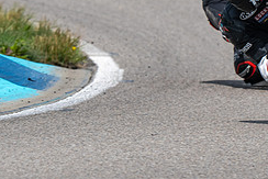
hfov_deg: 1.2
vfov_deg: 0.8
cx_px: 154
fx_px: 12759
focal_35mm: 1713
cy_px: 54
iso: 280
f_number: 11
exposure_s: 1/800
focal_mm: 600
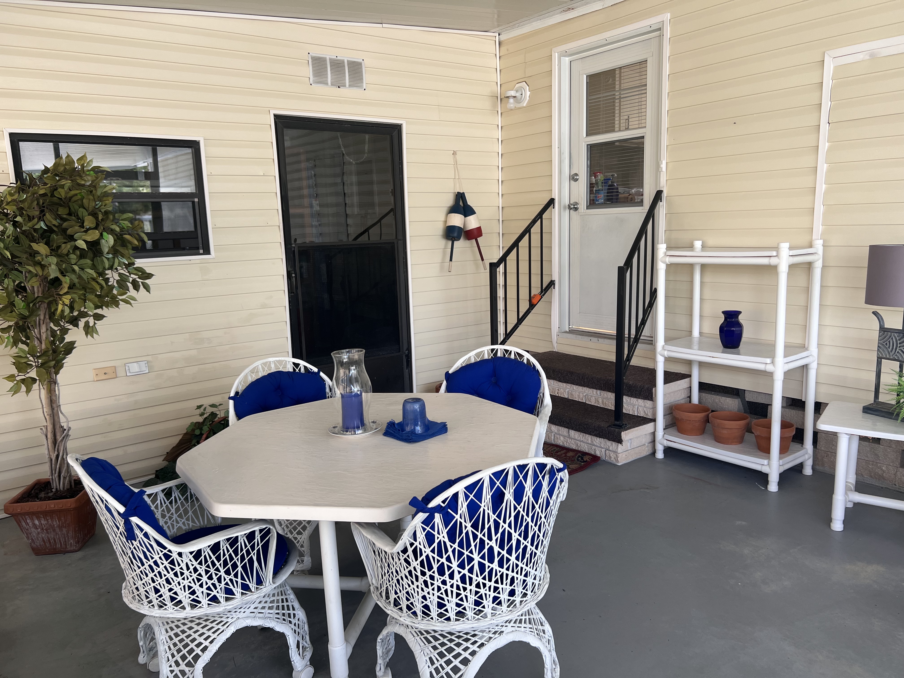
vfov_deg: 53.1
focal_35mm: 26
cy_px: 339
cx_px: 452
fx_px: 679
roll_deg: +0.8
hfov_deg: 67.3
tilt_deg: -10.3
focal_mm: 5.7
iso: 50
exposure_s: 1/121
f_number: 1.5
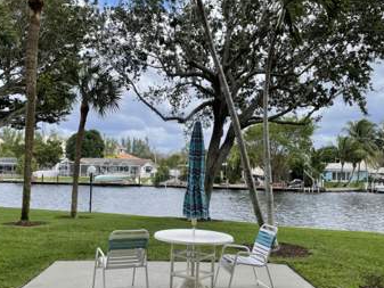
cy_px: 162
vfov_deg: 38.6
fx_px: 411
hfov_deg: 50.1
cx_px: 186
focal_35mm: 37
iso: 32
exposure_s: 1/1247
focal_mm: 4.2
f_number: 1.6
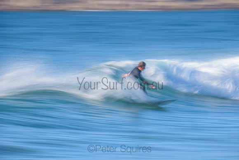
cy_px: 80
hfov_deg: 4.1
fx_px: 3320
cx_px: 120
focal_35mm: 500
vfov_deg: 2.8
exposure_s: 1/6
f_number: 13
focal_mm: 500
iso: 31
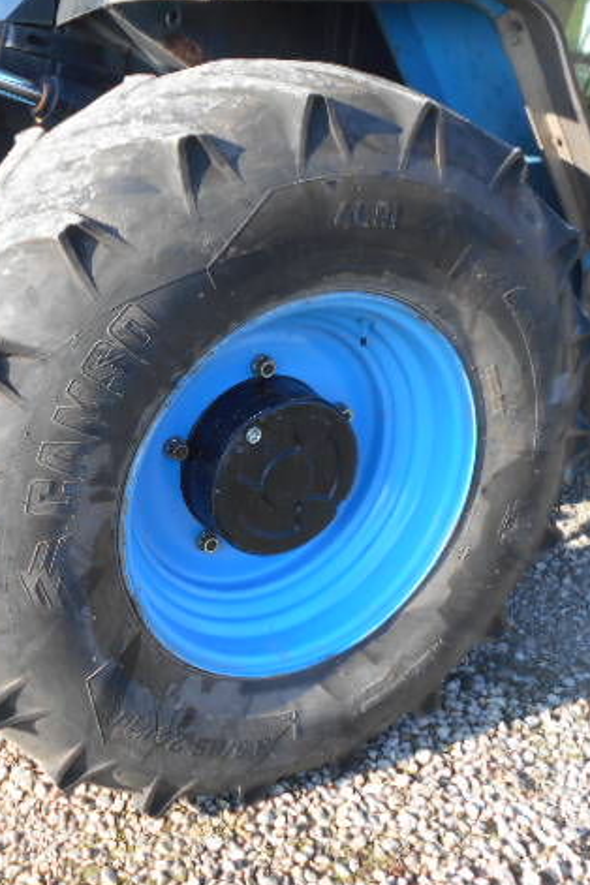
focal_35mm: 48
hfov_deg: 27.6
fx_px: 1180
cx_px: 126
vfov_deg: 41.1
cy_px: 440
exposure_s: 1/160
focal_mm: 5.8
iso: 80
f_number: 3.6
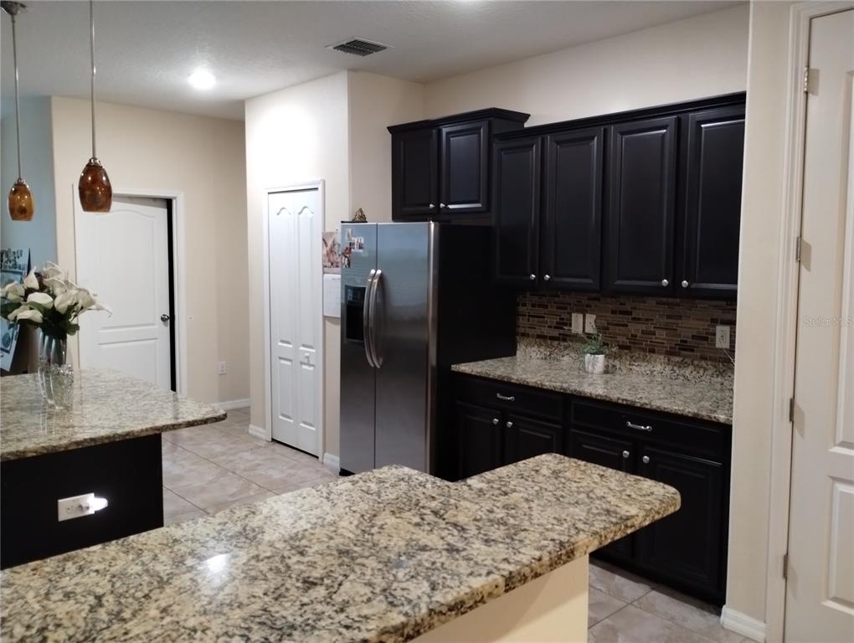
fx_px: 692
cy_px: 322
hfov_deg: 63.4
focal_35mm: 28
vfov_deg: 49.9
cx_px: 427
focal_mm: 4.27
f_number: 1.8
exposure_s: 1/30
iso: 1781
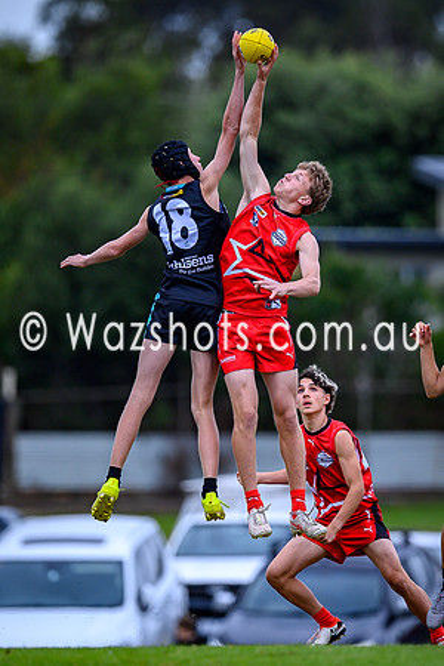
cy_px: 331
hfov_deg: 1.5
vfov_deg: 2.3
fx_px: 16658
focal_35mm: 900
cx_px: 276
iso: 160
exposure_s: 1/1000
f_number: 4
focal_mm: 500
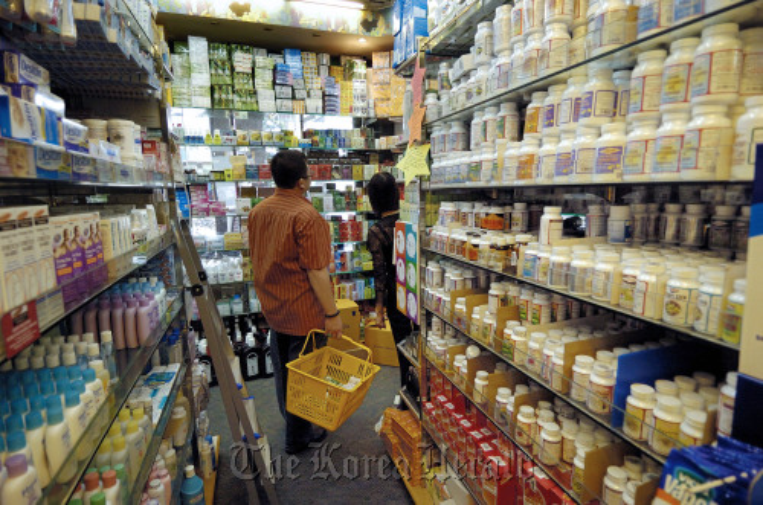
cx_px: 382
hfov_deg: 90.1
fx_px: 381
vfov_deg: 67.1
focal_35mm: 18
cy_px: 252
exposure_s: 1/60
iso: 500
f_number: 4
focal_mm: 12
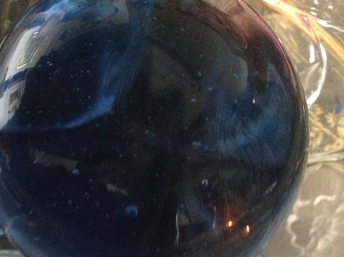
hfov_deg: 42.9
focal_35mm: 44
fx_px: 437
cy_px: 153
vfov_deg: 32.7
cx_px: 145
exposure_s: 1/15
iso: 800
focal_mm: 4.28
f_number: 2.4
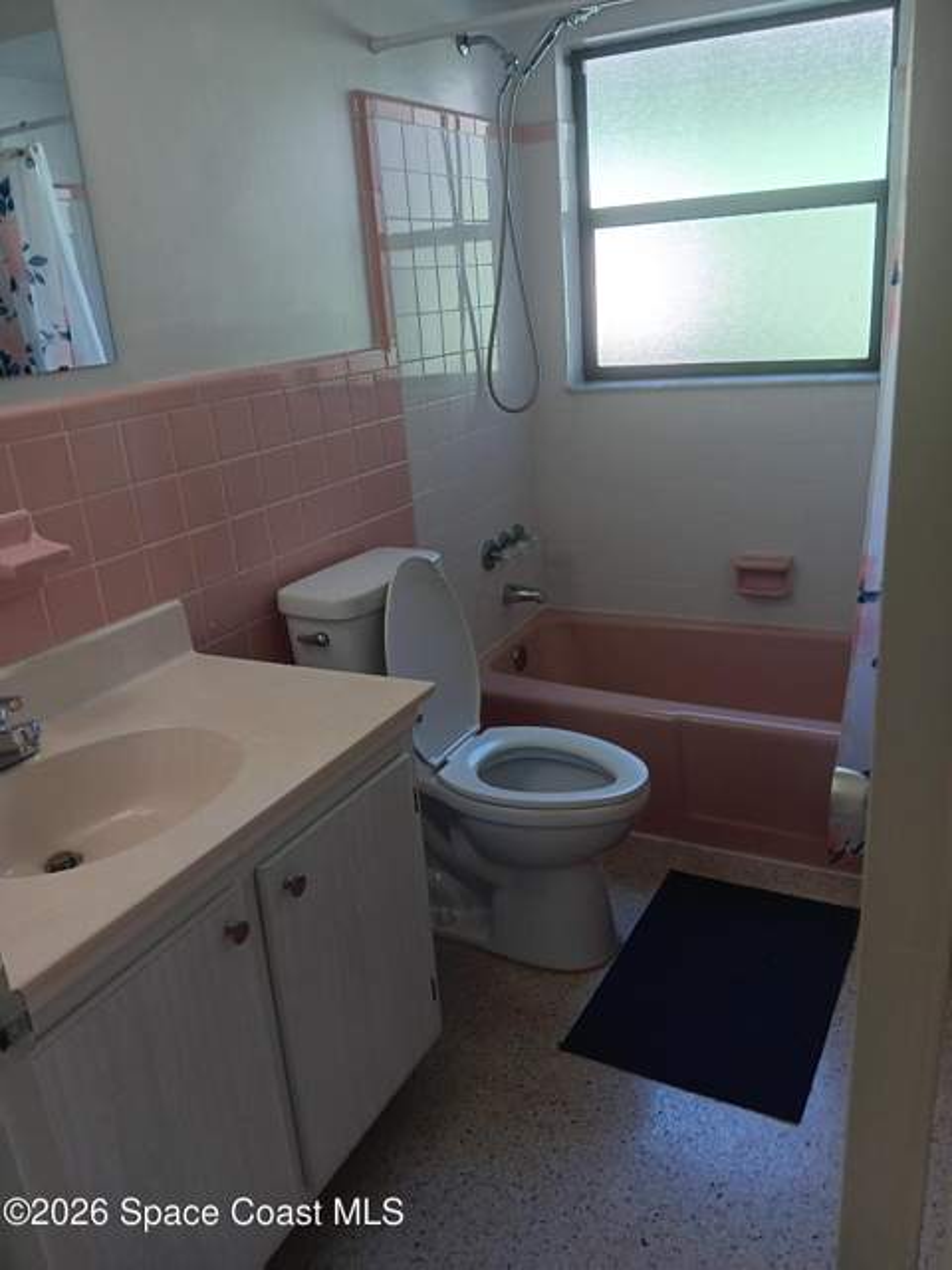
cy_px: 635
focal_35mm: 26
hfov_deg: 53.1
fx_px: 953
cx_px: 476
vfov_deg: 67.3
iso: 25
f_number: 1.8
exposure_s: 1/62.5
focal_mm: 3.98
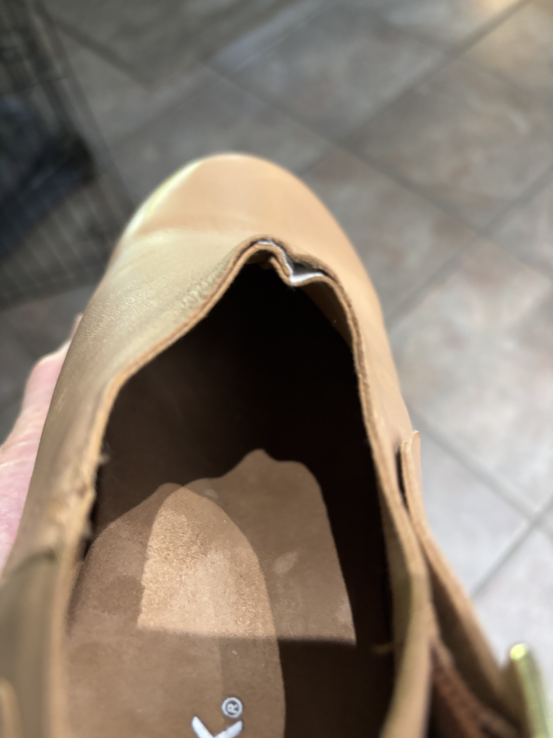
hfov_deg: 53.1
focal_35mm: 26
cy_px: 369
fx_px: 554
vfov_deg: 67.3
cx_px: 276
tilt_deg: -61.2
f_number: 1.6
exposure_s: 1/40
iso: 500
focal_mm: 5.96
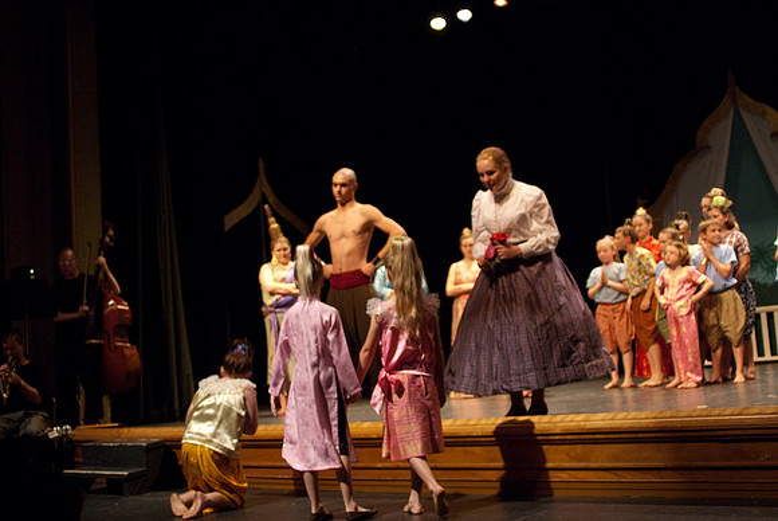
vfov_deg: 29.0
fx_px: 1006
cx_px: 389
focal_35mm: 46
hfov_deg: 42.3
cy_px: 260
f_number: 2.8
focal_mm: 31
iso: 1000
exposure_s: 1/100
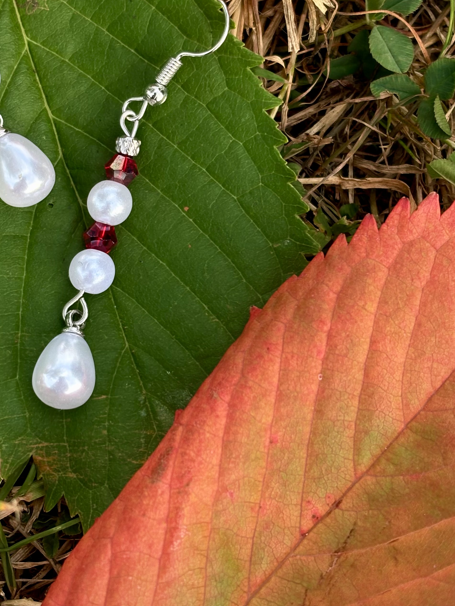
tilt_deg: -73.9
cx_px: 109
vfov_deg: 23.4
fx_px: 1454
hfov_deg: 17.7
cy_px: 190
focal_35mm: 83
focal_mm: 5.96
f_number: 1.6
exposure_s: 1/180
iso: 50
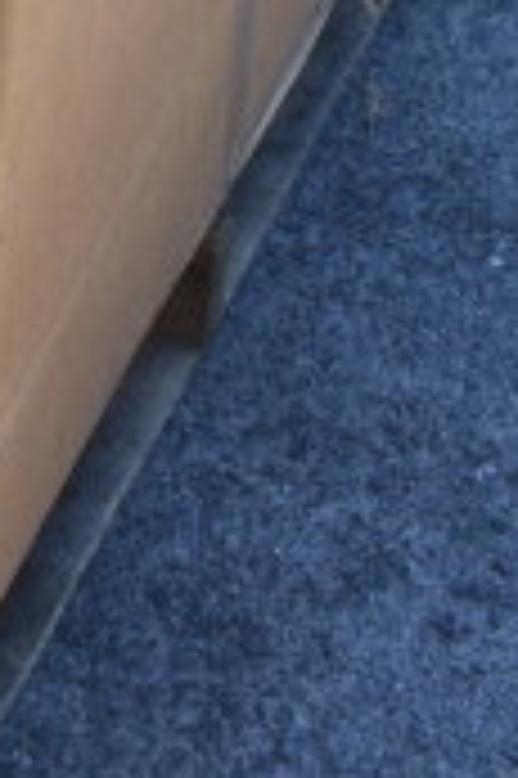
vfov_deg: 11.3
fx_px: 3438
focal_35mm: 159
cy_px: -929
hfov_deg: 8.0
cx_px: -662
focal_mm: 20
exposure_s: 1/160
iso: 200
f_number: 6.3
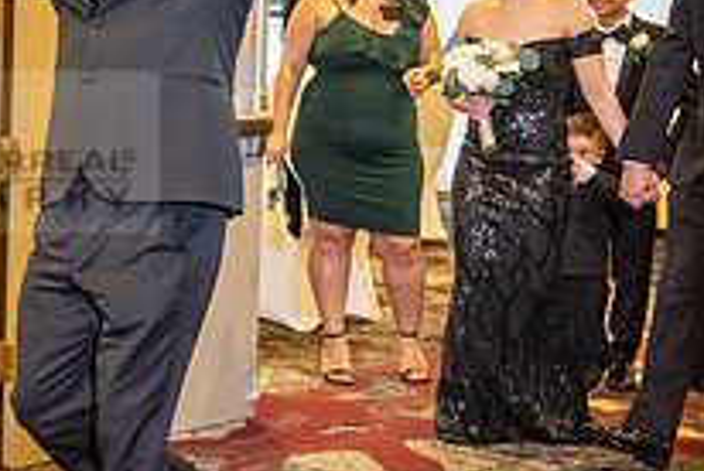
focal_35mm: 118
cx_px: -130
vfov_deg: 11.6
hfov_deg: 16.6
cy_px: 152
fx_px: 2311
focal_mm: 42
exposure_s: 1/125
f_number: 2.8
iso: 1600
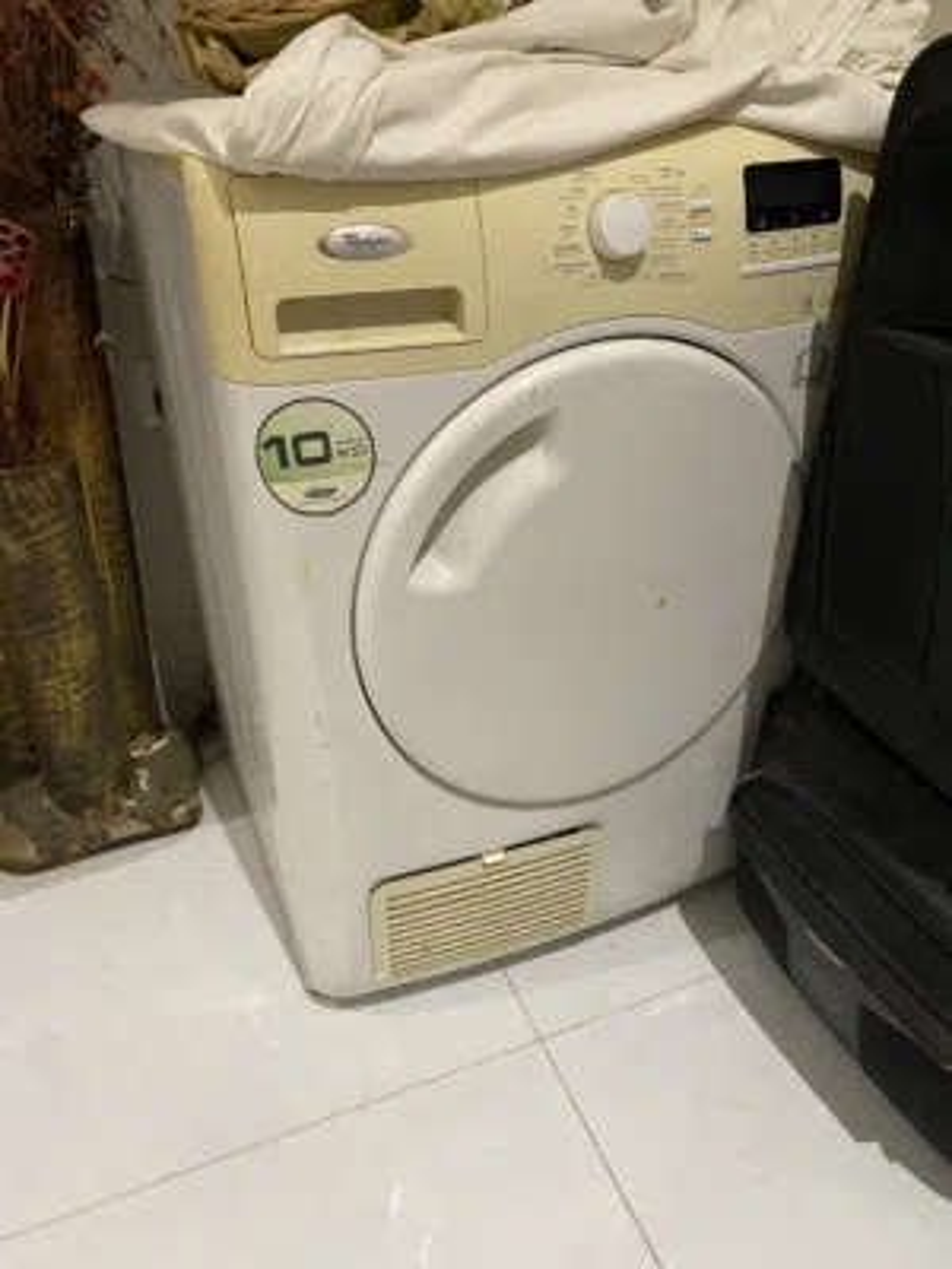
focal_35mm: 26
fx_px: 953
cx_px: 476
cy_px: 634
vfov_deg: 67.3
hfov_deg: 53.1
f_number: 1.8
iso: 500
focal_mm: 4.25
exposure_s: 1/60
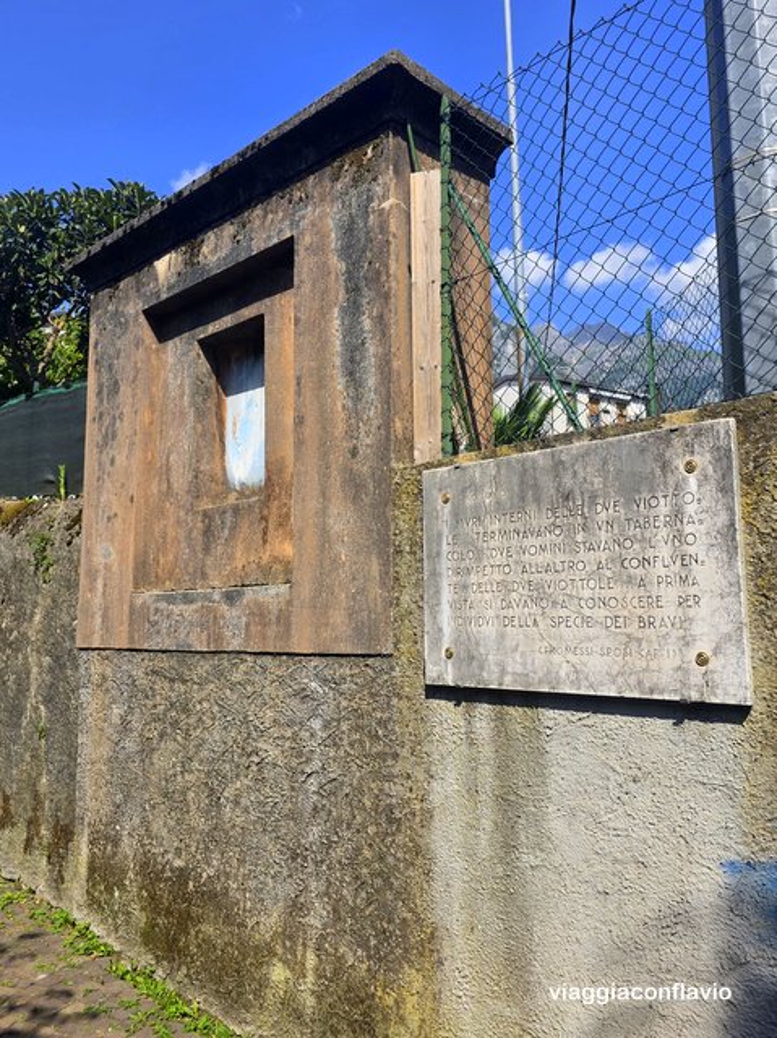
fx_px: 689
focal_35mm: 23
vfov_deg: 74.0
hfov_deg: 58.8
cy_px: 519
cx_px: 388
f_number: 1.7
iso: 80
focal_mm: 6.3
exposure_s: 1/4889
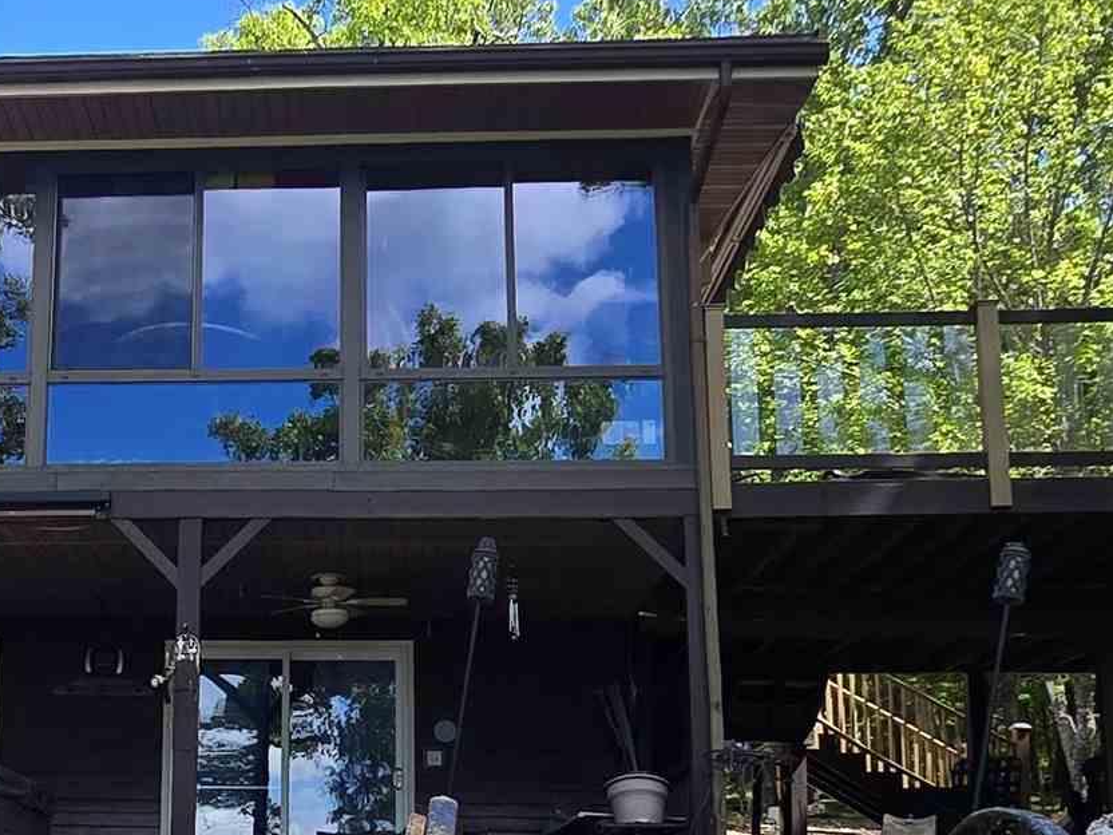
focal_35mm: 48
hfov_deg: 38.3
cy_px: 578
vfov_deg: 30.0
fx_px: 1543
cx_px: 239
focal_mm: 2.2
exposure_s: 1/719
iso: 50
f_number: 2.2
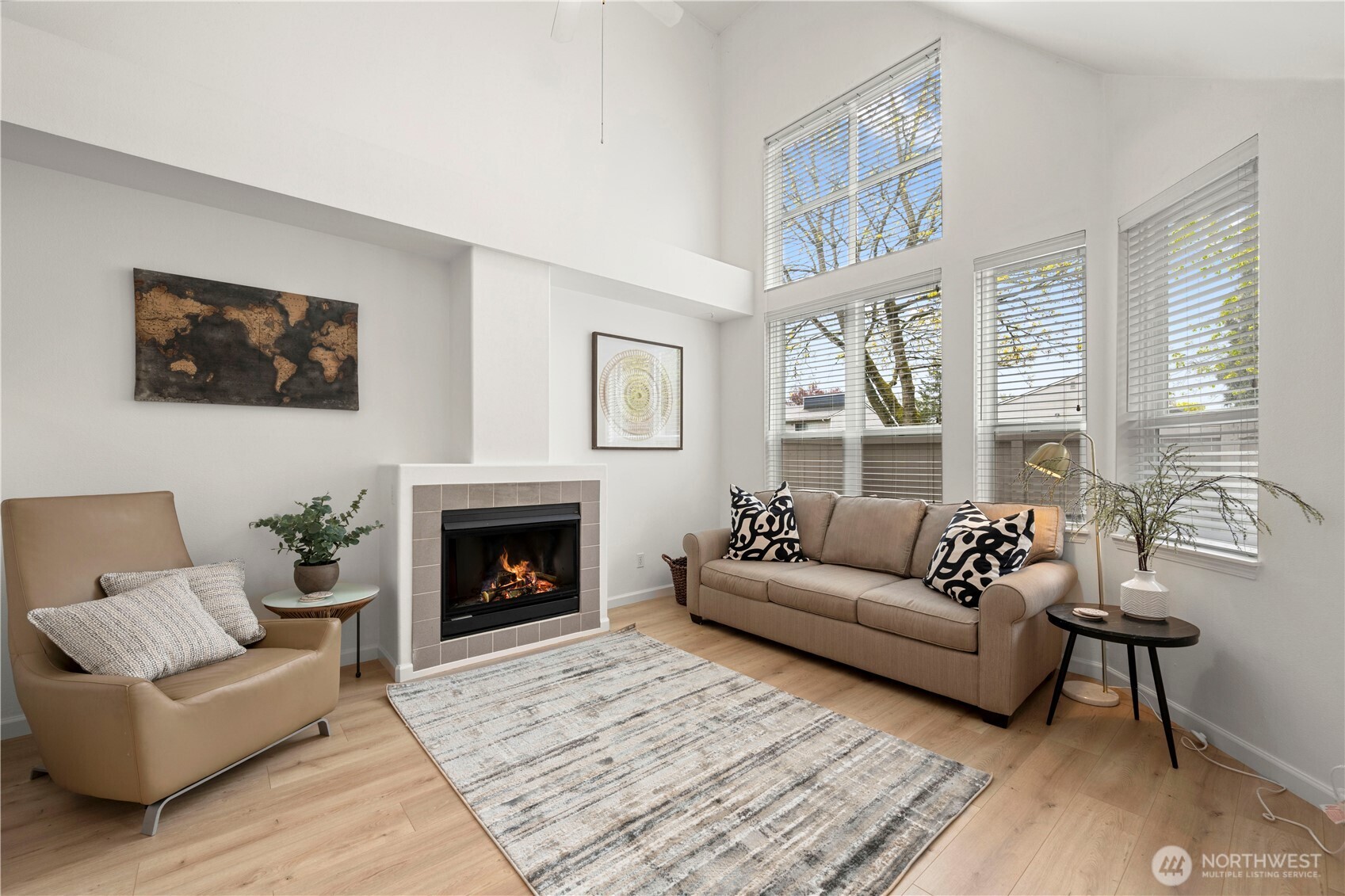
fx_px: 523
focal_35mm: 14
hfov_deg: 104.3
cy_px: 448
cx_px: 672
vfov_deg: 81.2
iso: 200
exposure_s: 1/8
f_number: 8
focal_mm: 14
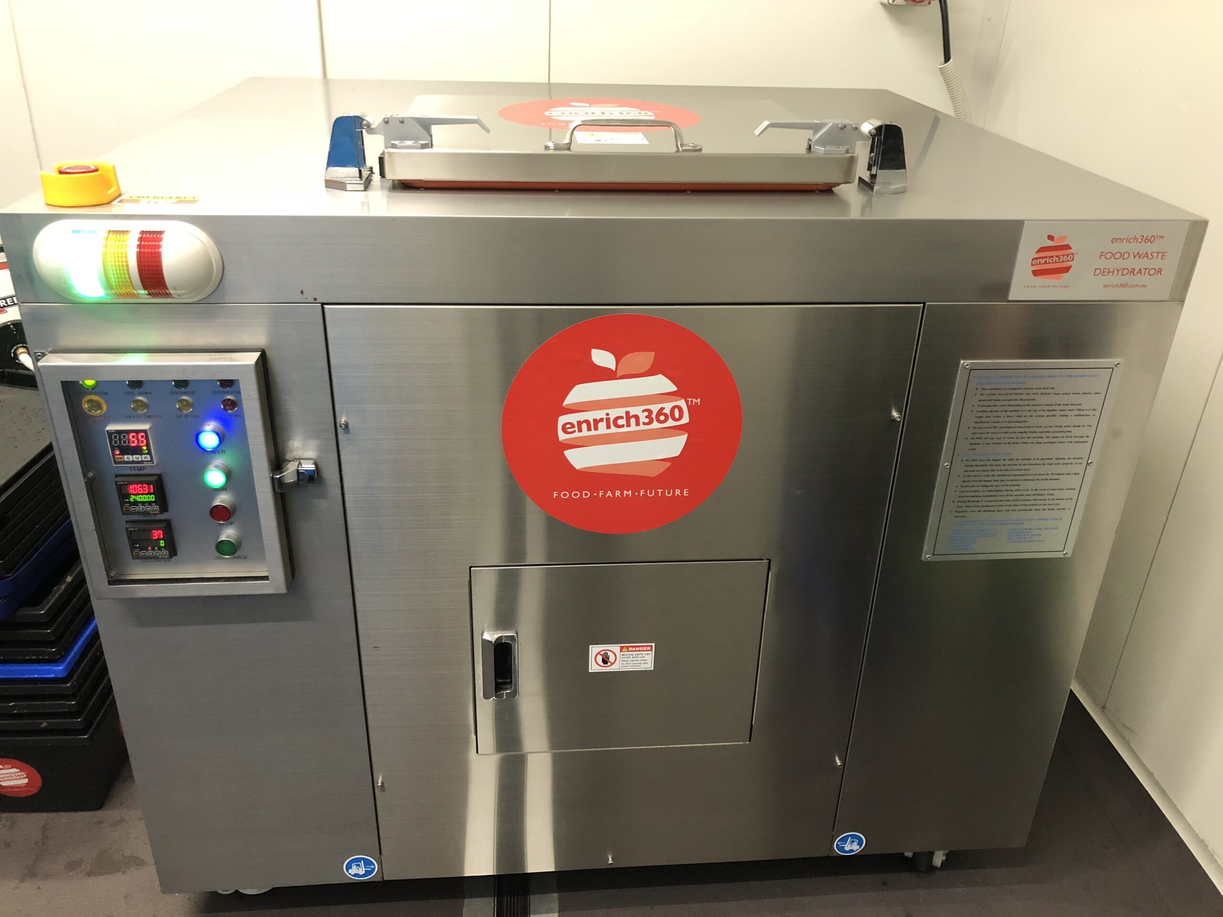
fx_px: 989
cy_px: 458
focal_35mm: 28
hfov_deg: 63.4
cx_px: 612
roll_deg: -0.8
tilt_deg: -27.5
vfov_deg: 49.7
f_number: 1.8
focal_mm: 3.99
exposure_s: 1/17
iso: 80
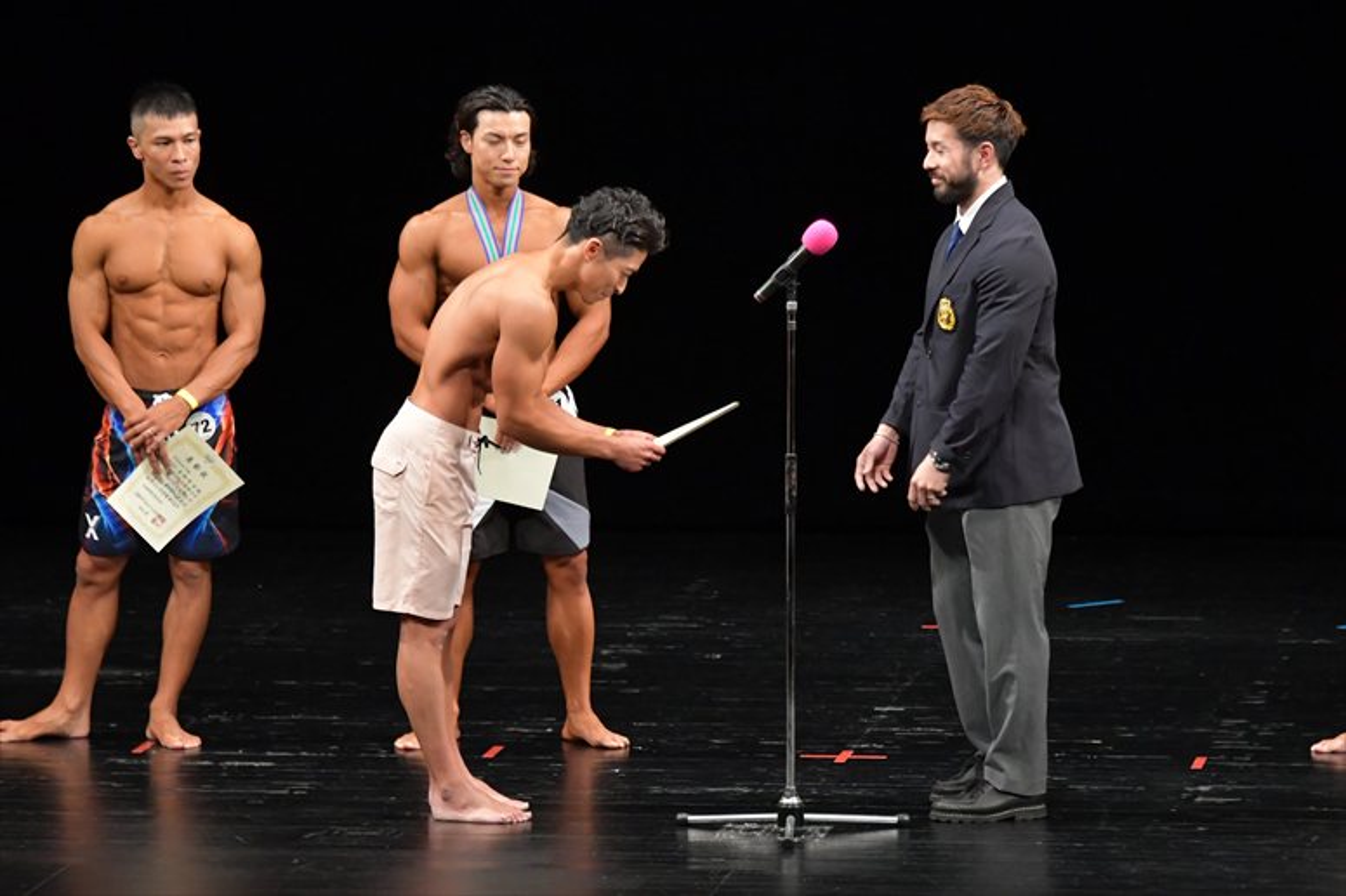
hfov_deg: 8.1
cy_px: 448
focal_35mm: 255
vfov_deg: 5.4
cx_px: 673
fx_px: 9530
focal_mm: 170
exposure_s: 1/400
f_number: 5.6
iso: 3200
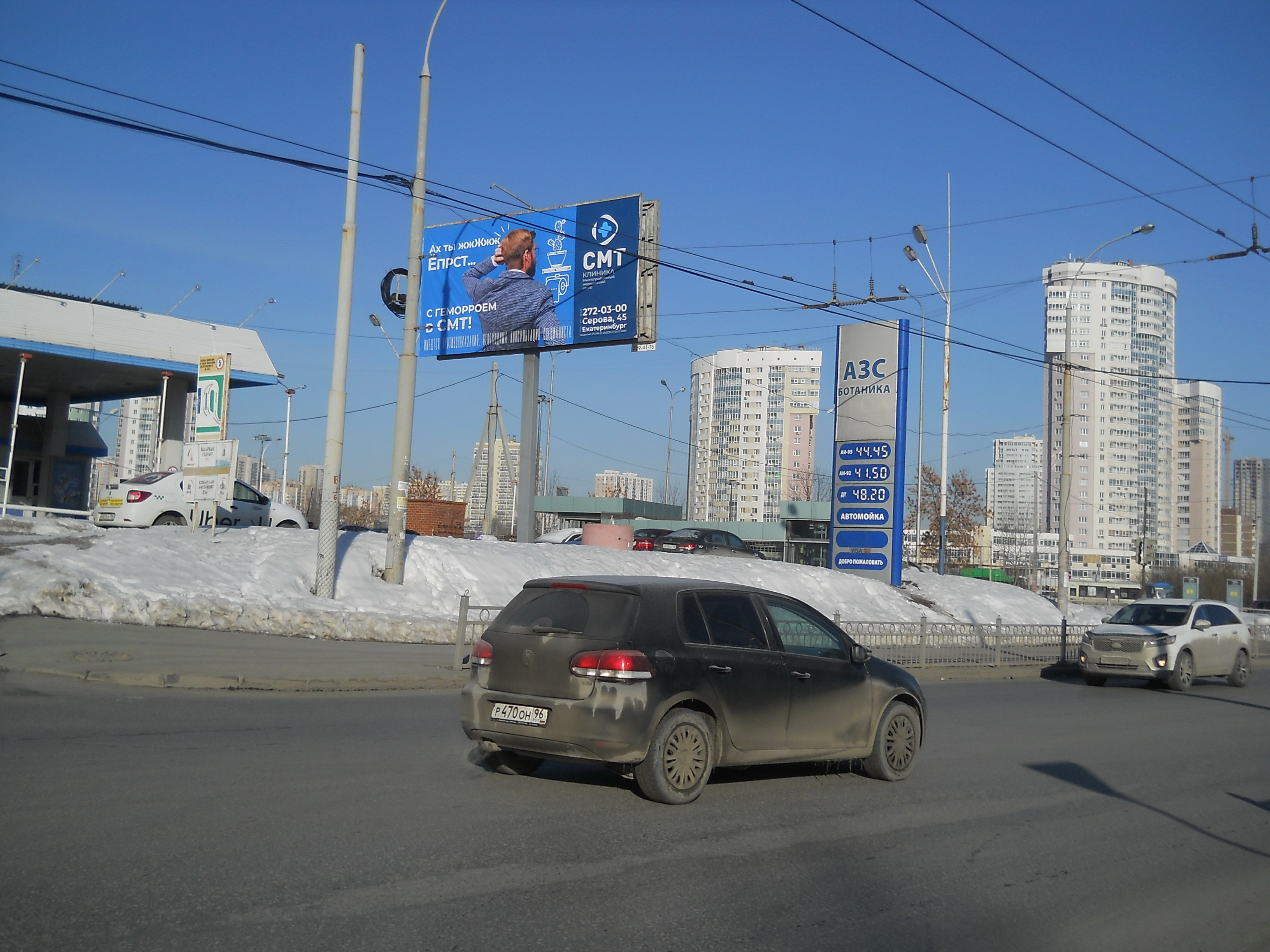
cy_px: 476
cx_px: 635
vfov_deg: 35.1
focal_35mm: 41
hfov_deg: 45.8
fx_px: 1504
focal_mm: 6.72
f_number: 5.5
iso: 80
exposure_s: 1/800
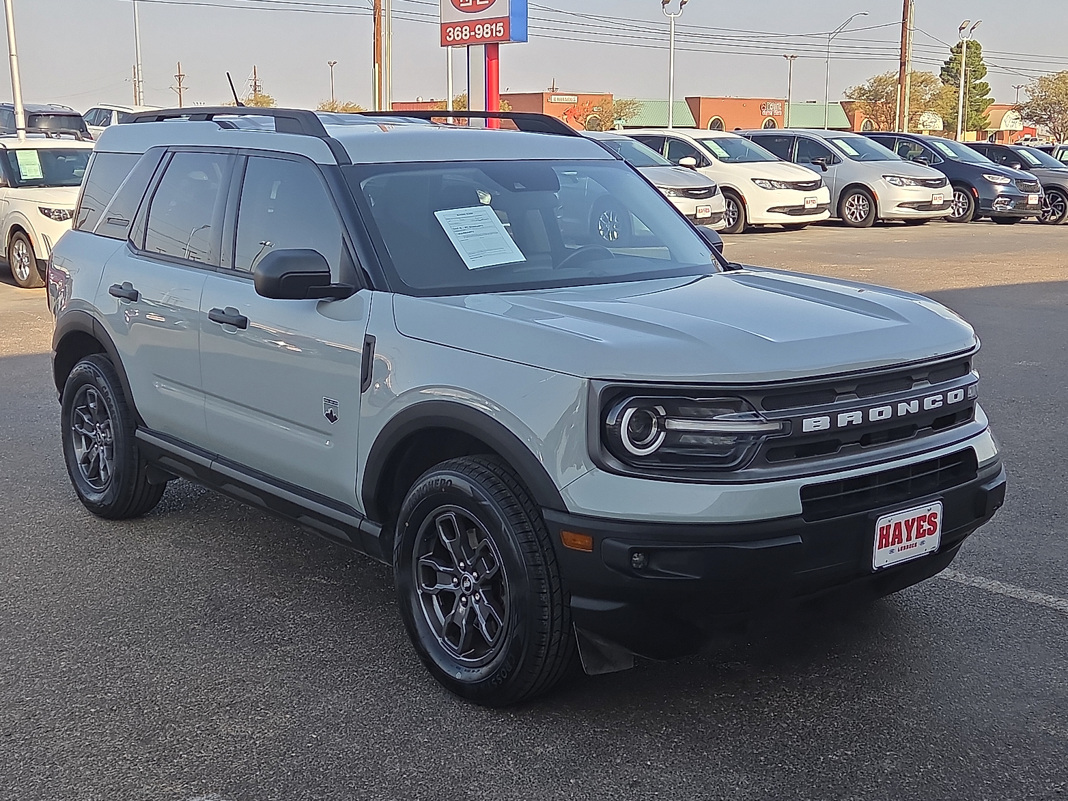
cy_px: 405
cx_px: 531
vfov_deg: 32.2
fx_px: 1388
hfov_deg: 42.1
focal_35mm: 45
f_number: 1.8
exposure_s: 1/833
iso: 25
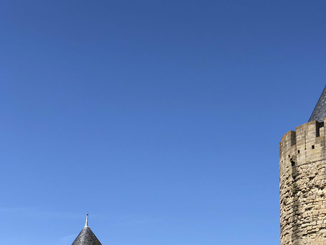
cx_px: 234
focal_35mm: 75
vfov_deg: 19.6
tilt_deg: +19.9
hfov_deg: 25.8
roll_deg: -0.5
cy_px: 159
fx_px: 706
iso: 16
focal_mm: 6
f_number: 2.4
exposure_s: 1/1066
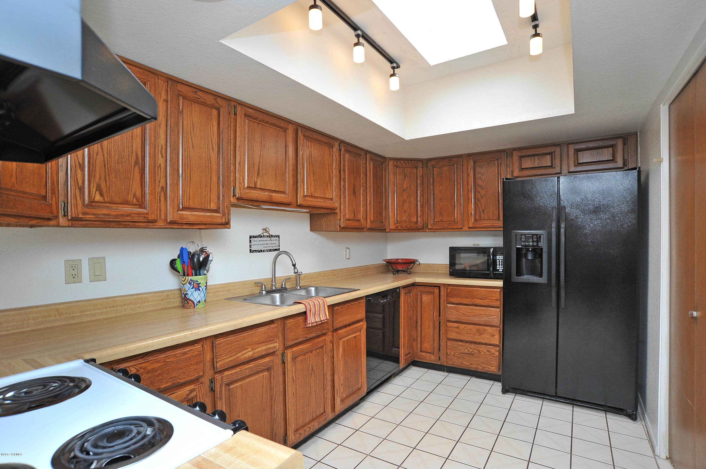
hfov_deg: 90.0
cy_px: 234
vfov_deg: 67.3
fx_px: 353
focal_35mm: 18
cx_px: 353
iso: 640
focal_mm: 18
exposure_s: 1/50
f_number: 8
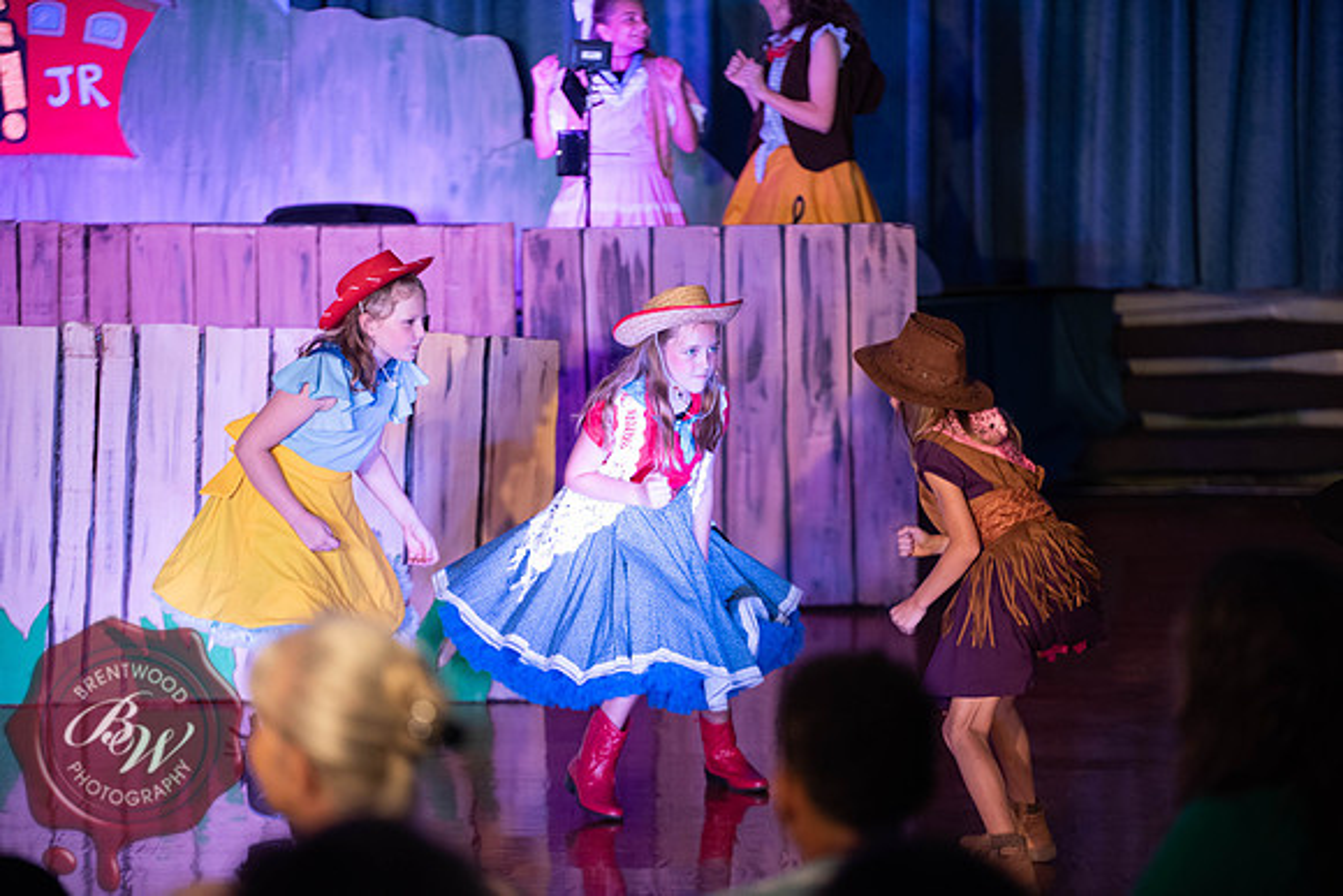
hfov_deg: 14.7
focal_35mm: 140
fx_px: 5224
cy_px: 448
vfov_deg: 9.8
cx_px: 672
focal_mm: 140
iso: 1250
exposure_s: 1/160
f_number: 2.8
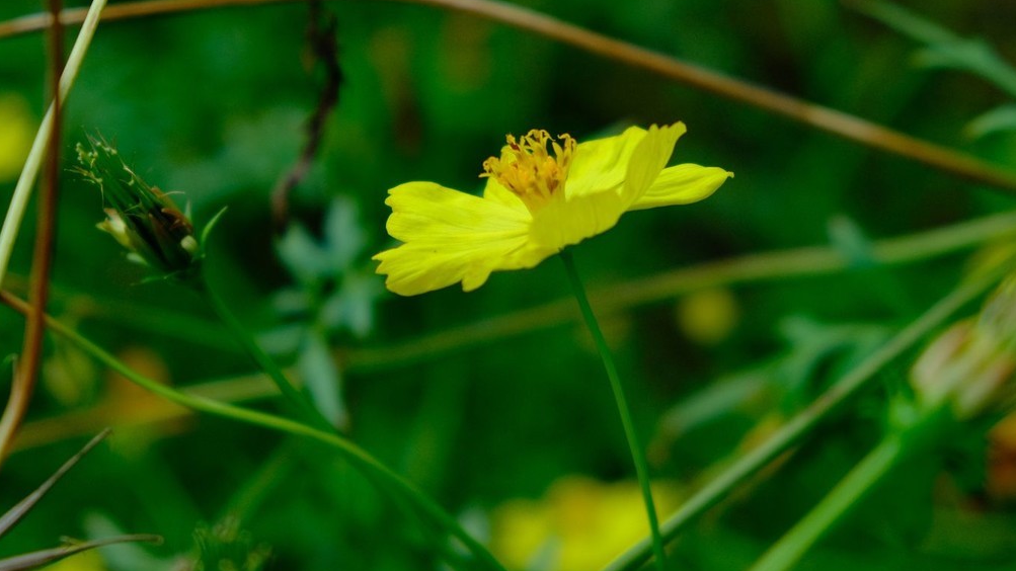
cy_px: 212
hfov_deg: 20.6
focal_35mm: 104
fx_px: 2802
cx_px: 517
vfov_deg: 11.6
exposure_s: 1/1300
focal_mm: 55
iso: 640
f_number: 4.5
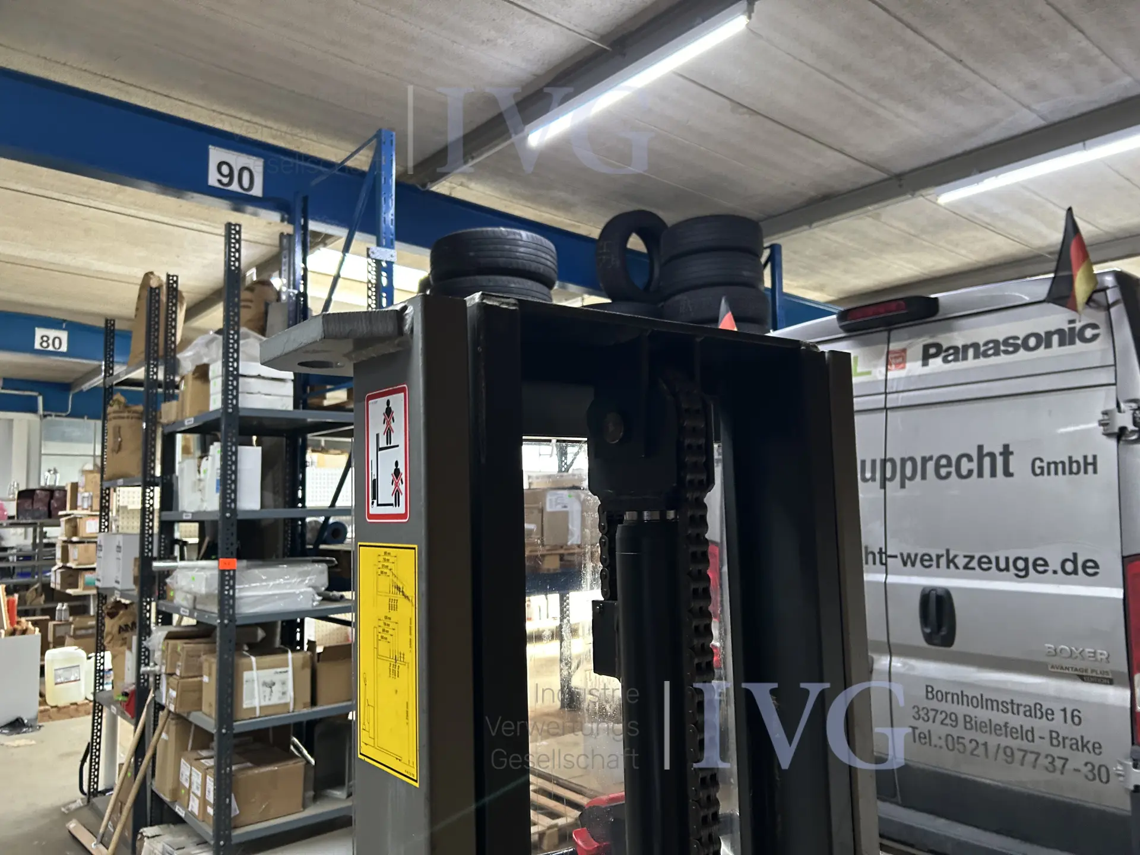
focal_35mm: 26
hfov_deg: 67.3
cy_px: 428
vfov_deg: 53.1
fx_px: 856
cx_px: 570
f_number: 1.5
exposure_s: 1/50
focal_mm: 5.7
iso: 320
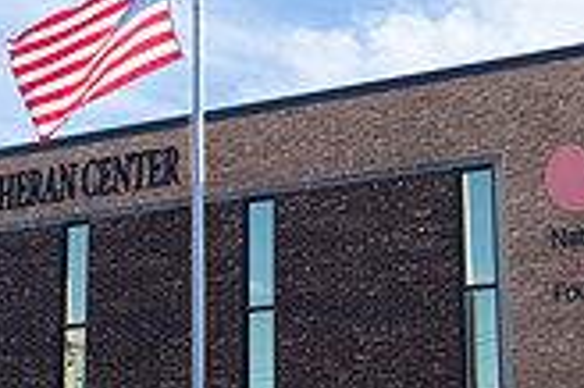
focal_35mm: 85
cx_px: 249
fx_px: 1377
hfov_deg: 23.9
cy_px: 251
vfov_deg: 16.0
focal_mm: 24
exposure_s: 1/250
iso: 100
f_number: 5.6
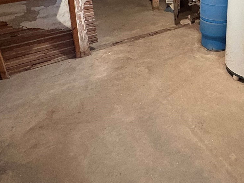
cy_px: -5
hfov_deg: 45.7
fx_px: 268
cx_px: 206
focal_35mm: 38
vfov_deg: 34.0
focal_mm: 2.22
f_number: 2.2
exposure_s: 1/40
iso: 800
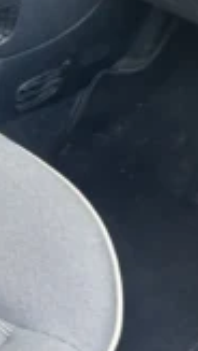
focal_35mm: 104
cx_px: -2
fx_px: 968
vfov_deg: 19.4
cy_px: -67
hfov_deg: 11.6
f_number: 1.5
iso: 64
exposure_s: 1/121
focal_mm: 5.7
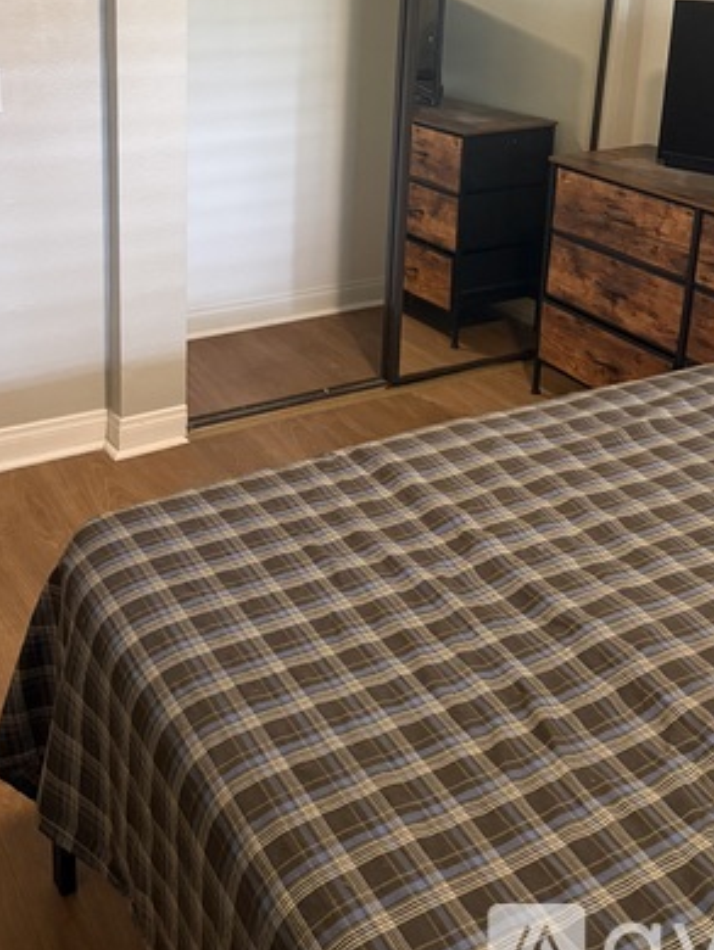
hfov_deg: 35.0
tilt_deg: -14.7
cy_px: 189
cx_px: 273
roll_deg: -1.8
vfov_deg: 43.6
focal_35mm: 41
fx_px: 1126
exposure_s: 1/40
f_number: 1.78
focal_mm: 6.76
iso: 640
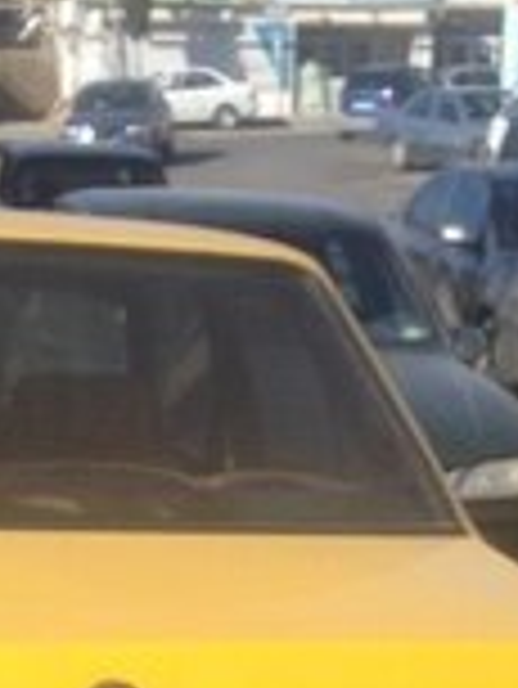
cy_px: 1012
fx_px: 2132
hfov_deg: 13.8
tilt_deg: -24.1
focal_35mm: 107
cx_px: 171
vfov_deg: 16.8
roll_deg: -2.2
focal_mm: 4.12
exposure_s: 1/1506
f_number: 2.4
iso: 50
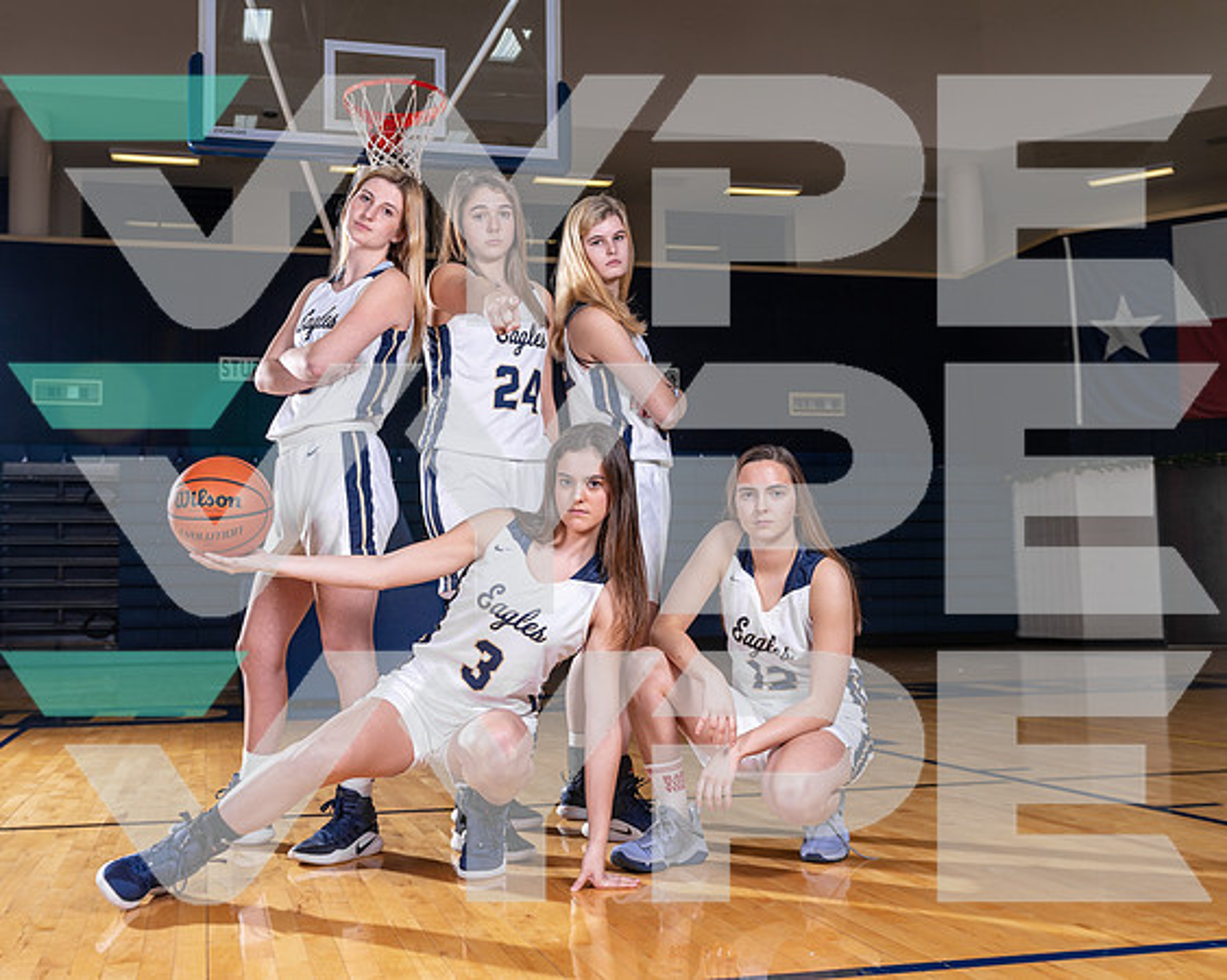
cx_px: 515
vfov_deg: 38.9
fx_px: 1390
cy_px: 490
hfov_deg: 47.5
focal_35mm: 38
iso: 100
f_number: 5
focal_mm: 34
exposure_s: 1/125
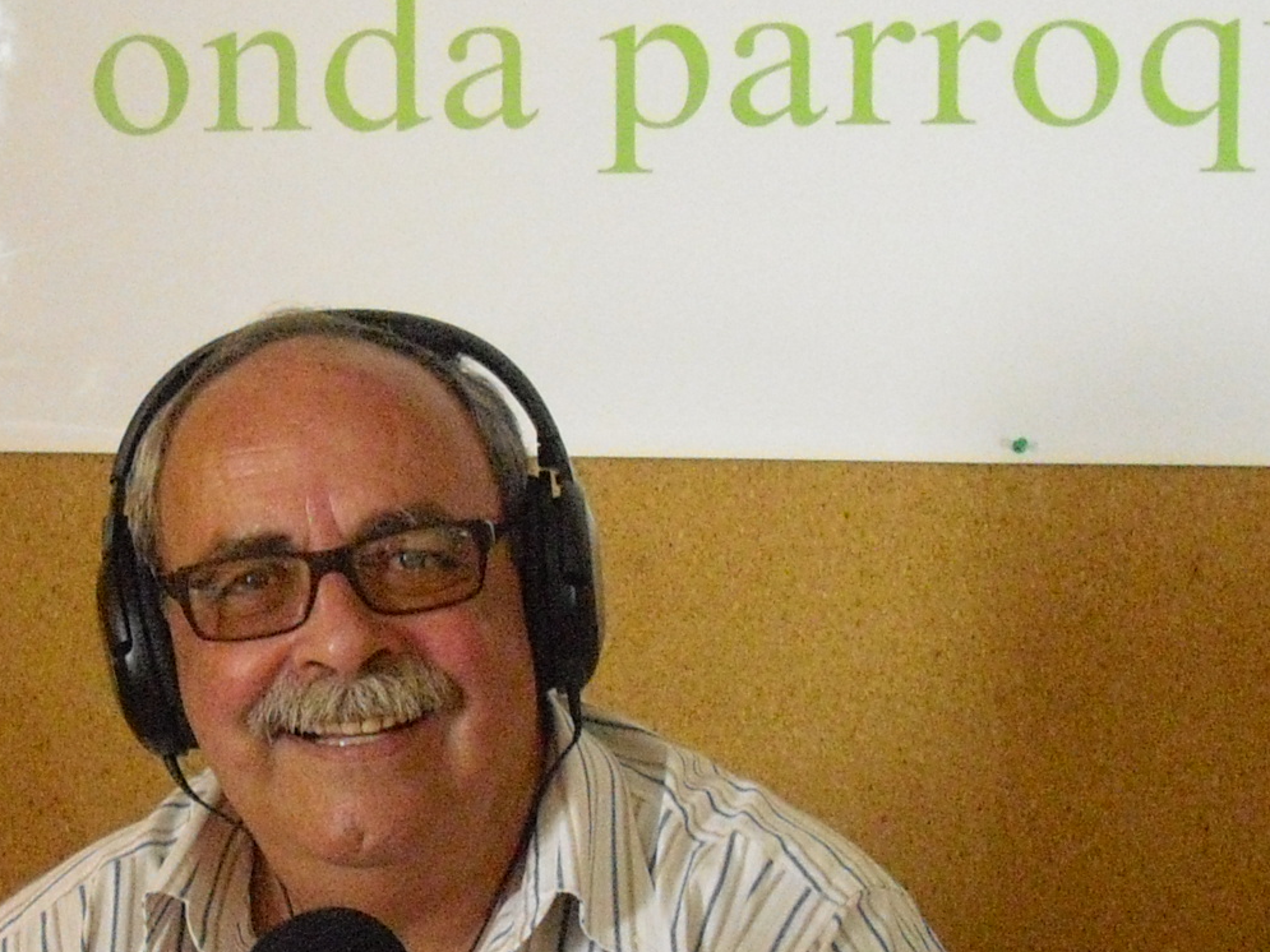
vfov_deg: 16.7
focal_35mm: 88
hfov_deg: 22.1
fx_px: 3228
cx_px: 343
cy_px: 711
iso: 800
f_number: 2.8
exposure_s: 1/100
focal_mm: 6.2
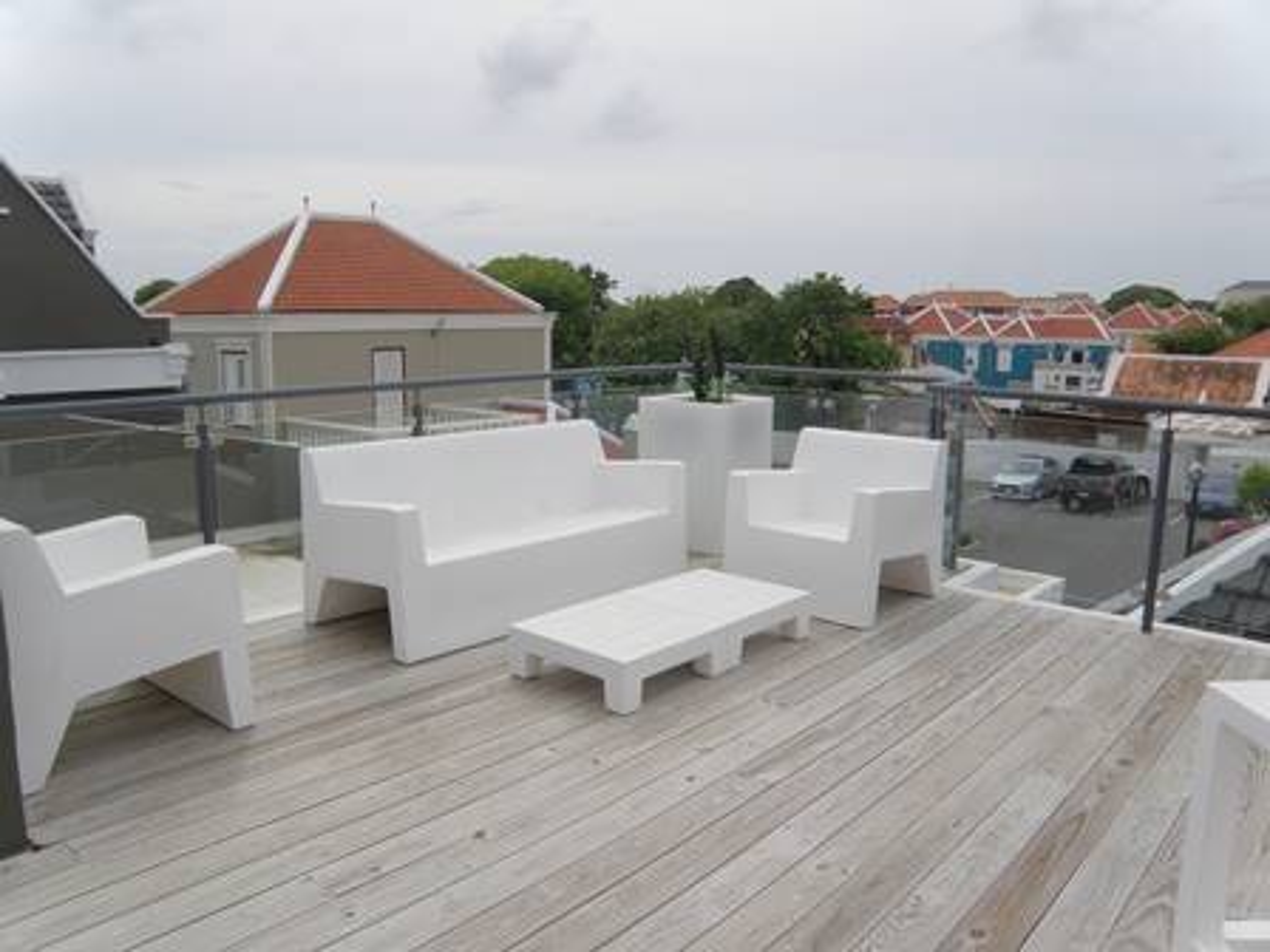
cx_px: 635
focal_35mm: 26
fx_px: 954
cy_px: 476
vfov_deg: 53.1
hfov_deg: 67.3
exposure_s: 1/400
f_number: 5.6
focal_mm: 4.6
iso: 64
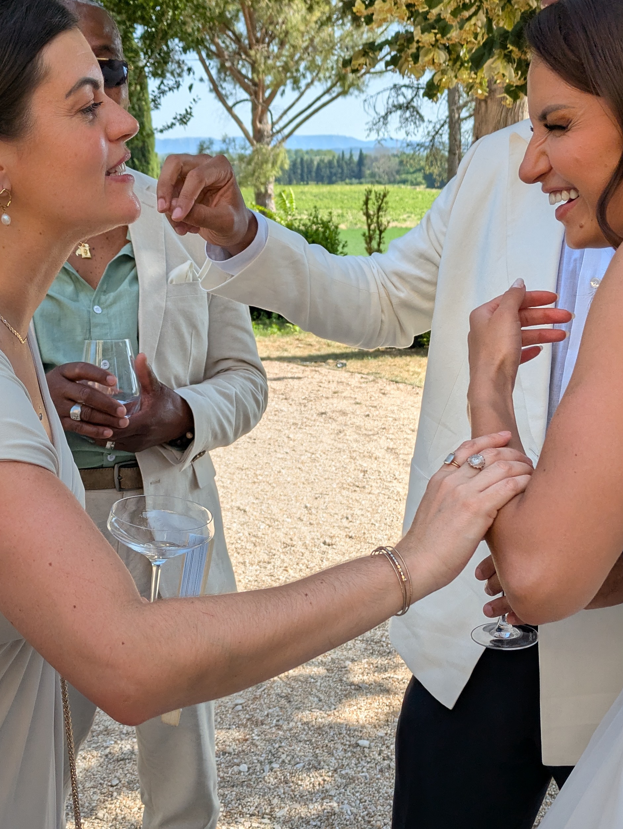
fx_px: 1103
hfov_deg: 31.5
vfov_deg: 41.2
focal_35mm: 46
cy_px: 464
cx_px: 283
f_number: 1.89
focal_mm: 5.43
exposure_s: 1/1001
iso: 40
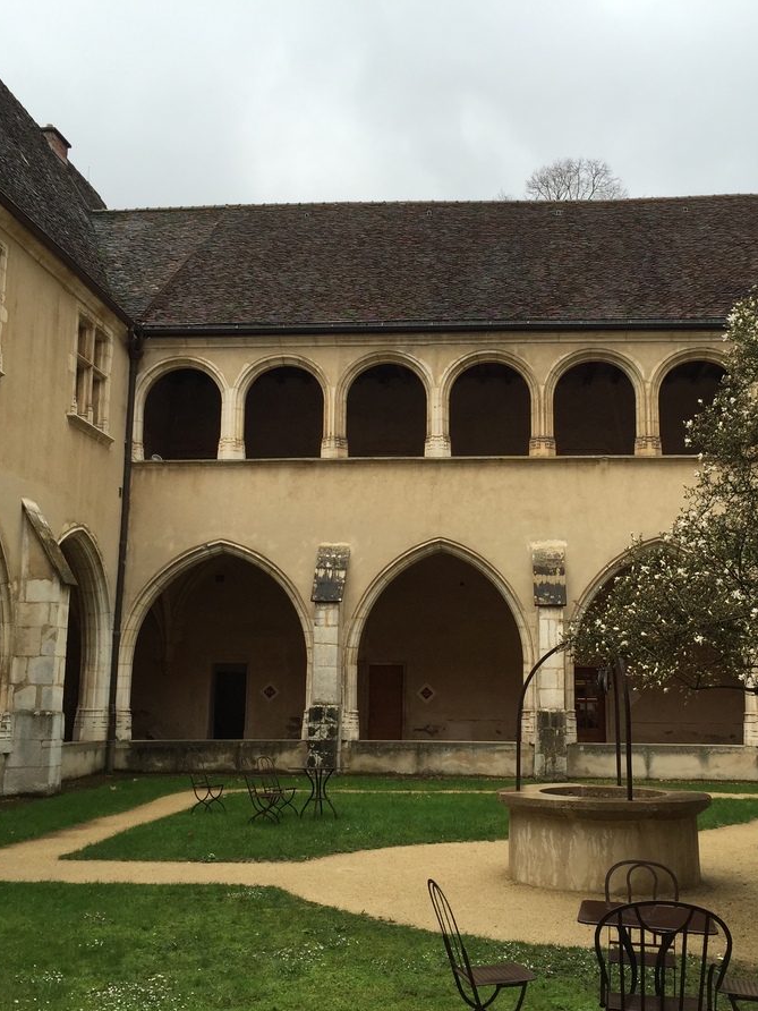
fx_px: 1139
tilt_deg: +9.1
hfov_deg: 36.7
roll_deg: -0.8
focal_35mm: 39
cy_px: 506
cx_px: 451
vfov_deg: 47.9
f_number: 2.2
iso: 32
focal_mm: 4.15
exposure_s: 1/599
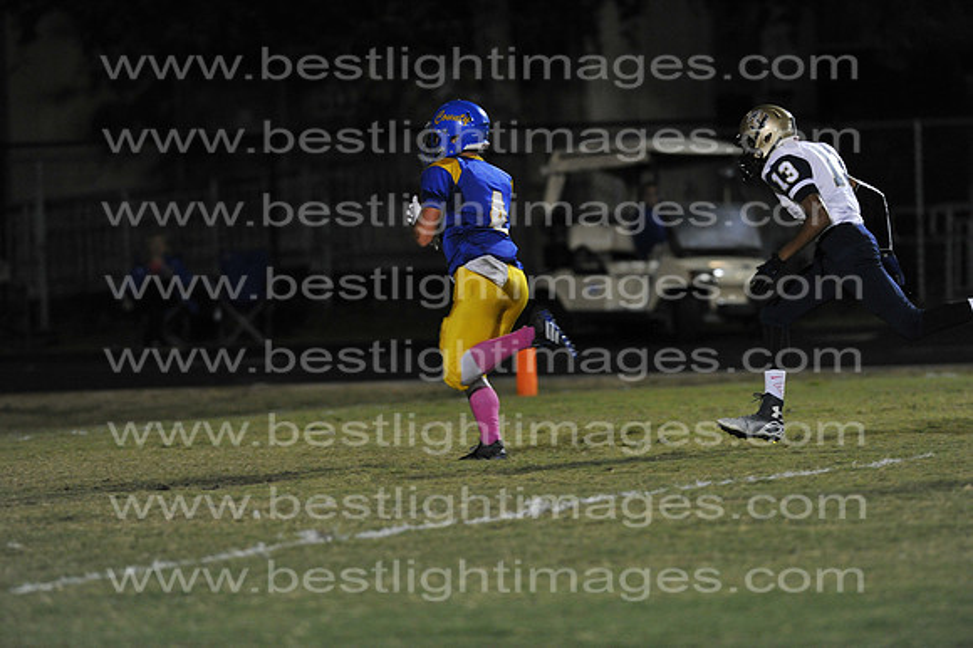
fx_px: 8103
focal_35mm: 300
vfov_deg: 4.6
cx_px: 486
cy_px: 324
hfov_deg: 6.9
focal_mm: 300
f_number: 4
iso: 5000
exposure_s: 1/500
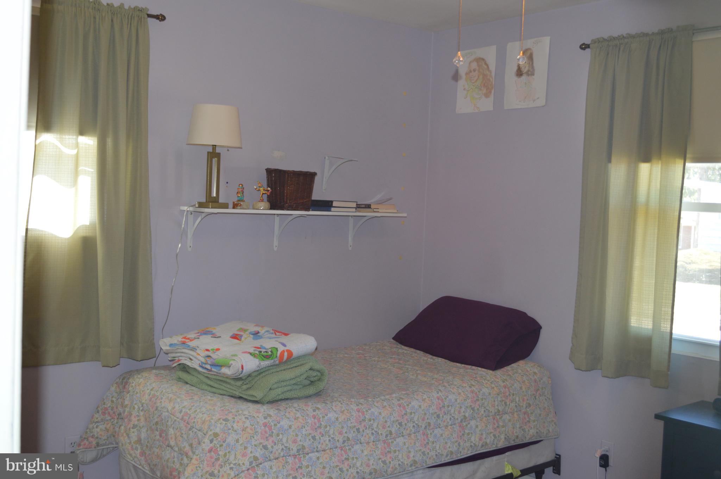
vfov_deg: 34.1
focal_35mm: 39
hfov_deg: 49.6
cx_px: 360
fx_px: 780
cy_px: 240
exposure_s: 1/60
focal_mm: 26
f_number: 4.2
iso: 500
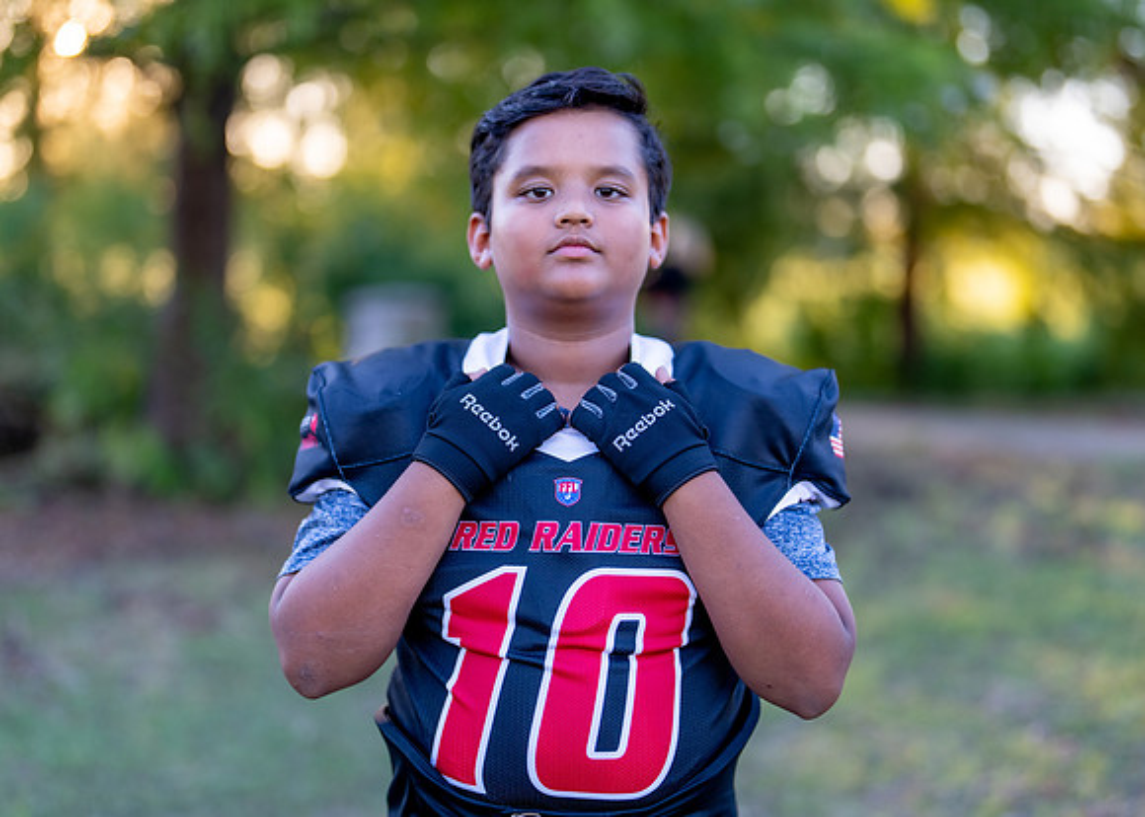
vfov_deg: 24.0
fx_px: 1925
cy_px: 400
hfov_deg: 33.1
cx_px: 548
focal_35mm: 59
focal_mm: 50
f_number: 1.2
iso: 100
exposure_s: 1/500
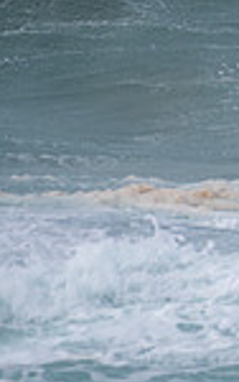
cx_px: 648
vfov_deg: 1.0
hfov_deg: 0.6
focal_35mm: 2119
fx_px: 22041
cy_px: -85
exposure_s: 1/1000
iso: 110
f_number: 5.6
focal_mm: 500
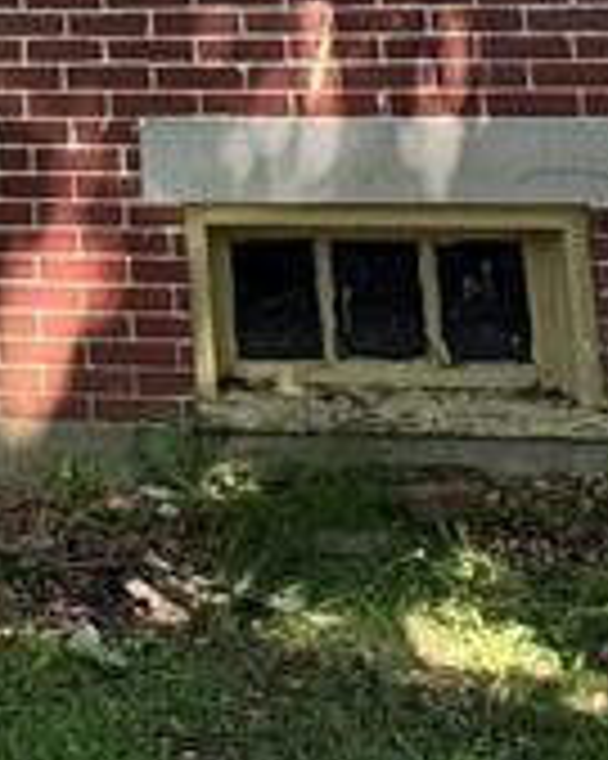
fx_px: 1869
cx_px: -329
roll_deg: +0.4
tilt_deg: +11.0
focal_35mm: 83
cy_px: -355
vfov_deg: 20.1
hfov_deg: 16.6
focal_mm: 2.22
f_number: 2.2
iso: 40
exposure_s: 1/234
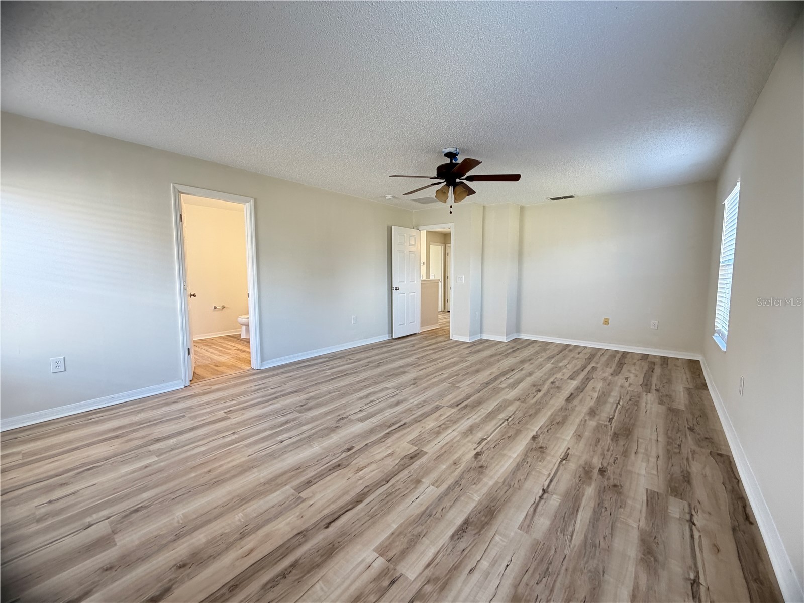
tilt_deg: -5.2
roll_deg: +0.4
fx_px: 325
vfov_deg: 85.7
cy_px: 302
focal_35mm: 14
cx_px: 402
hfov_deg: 102.1
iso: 250
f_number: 2.2
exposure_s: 1/60
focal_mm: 2.22
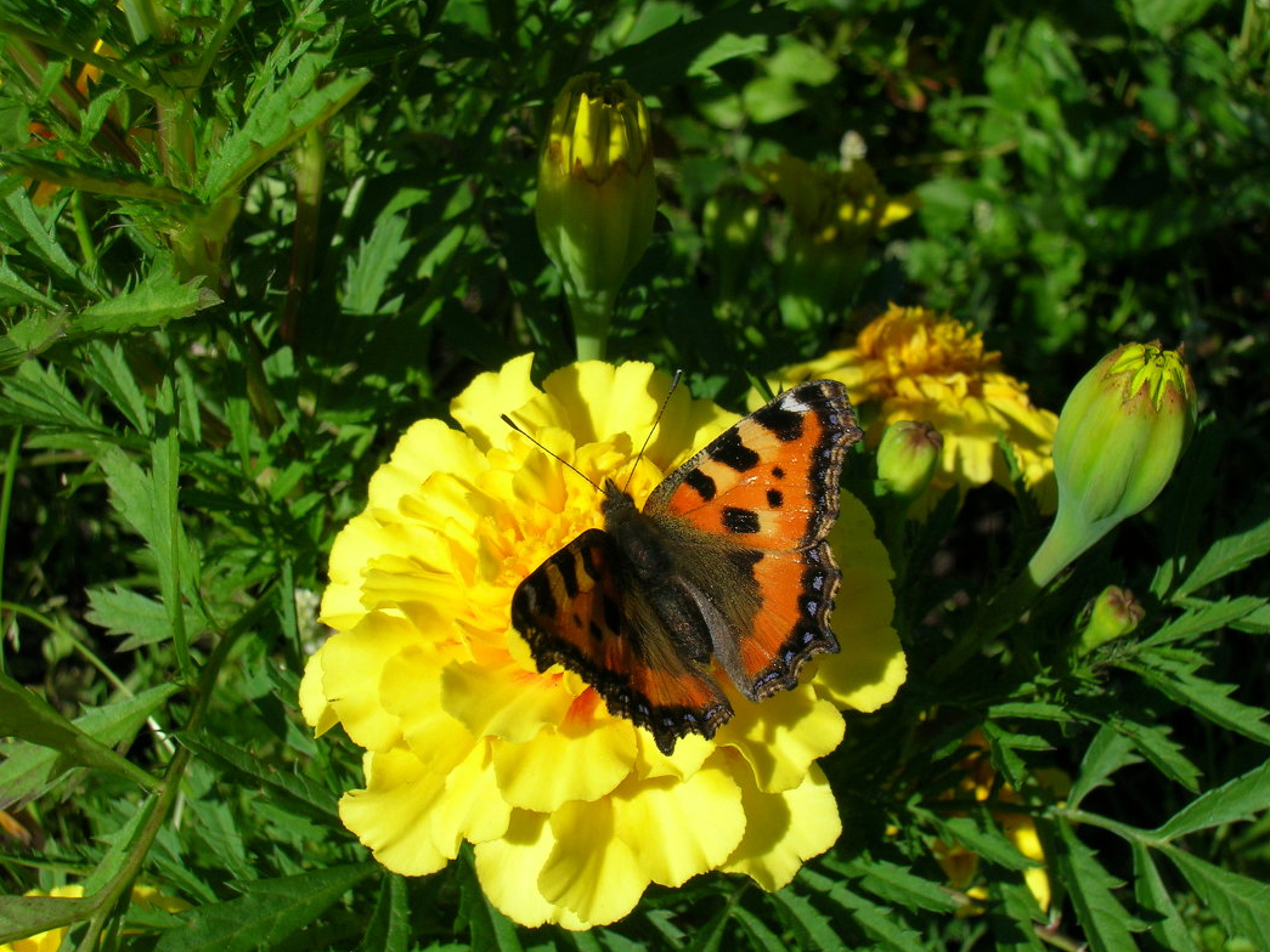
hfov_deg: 40.4
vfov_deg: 30.9
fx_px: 1725
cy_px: 480
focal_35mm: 47
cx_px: 647
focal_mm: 7.7
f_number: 5.4
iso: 50
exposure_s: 1/484
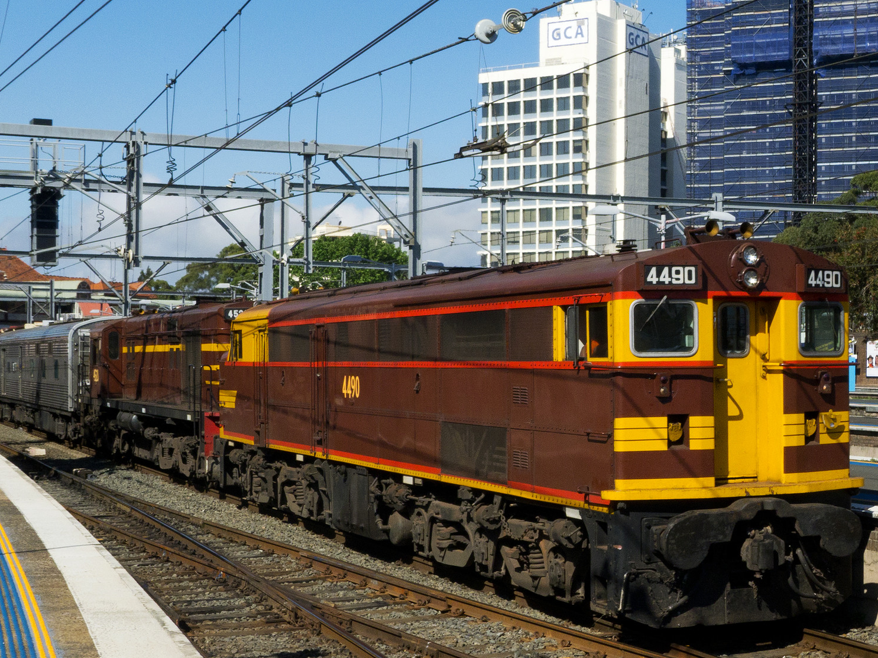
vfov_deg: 31.5
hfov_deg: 41.2
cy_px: 375
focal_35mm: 46
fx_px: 1167
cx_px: 425
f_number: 6.3
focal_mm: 7.9
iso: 100
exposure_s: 1/500
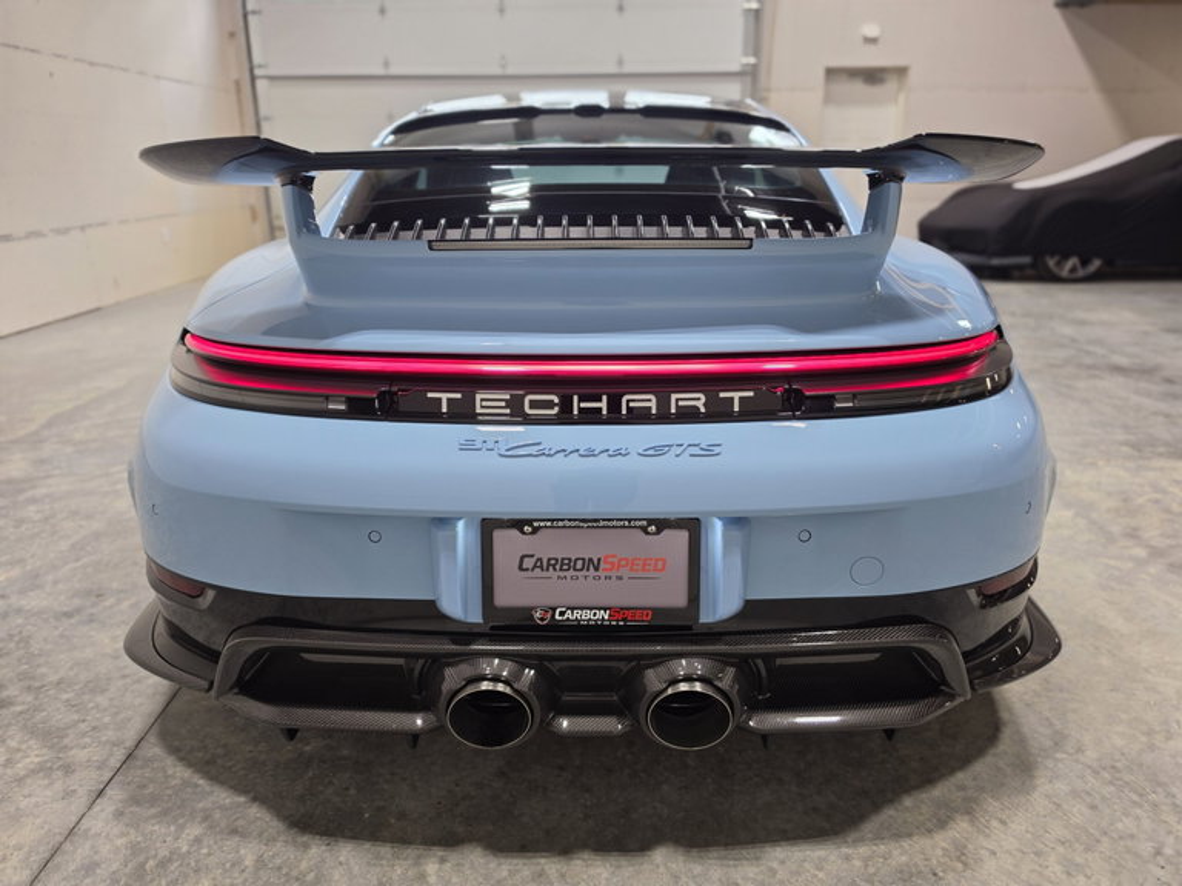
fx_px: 785
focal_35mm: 23
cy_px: 443
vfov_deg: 58.9
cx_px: 591
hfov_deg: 73.9
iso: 64
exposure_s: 1/180
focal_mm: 6.5
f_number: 1.4
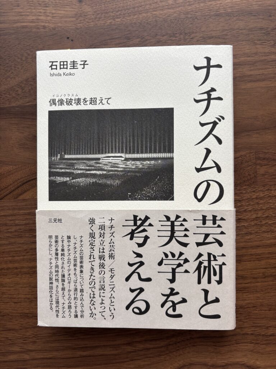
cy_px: 184
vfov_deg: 67.3
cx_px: 138
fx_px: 276
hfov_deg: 53.1
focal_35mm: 26
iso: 64
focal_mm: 5.96
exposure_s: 1/121
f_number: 1.6
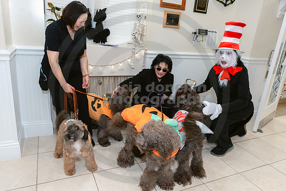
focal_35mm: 25
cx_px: 139
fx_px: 199
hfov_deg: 71.5
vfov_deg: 51.3
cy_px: 93
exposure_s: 1/60
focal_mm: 24
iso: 2500
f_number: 9
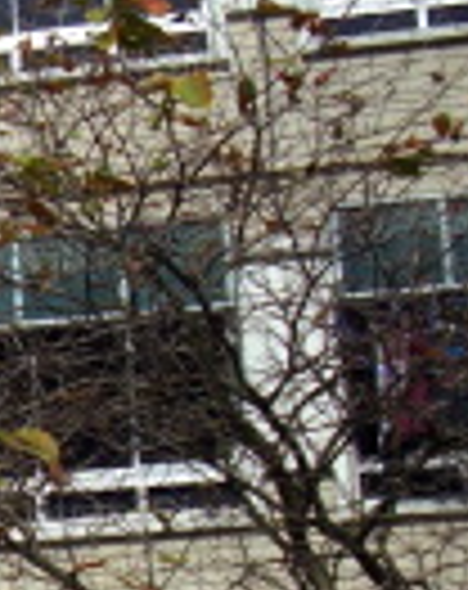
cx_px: -585
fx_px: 2644
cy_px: 518
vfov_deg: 12.6
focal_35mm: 152
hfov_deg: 9.2
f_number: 5.6
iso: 80
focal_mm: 6.2
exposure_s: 1/1000
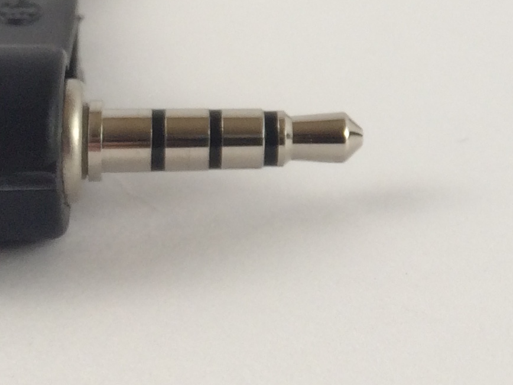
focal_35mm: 109
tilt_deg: -22.9
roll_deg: +0.5
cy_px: 9
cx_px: 667
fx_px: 1615
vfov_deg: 13.4
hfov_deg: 17.0
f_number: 2.2
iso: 40
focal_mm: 4.15
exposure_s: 1/50
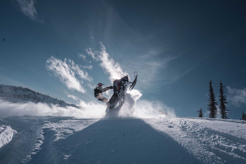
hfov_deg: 90.0
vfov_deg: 67.4
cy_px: 82
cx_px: 123
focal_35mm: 18
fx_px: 123
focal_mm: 18
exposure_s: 1/1250
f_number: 8
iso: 200
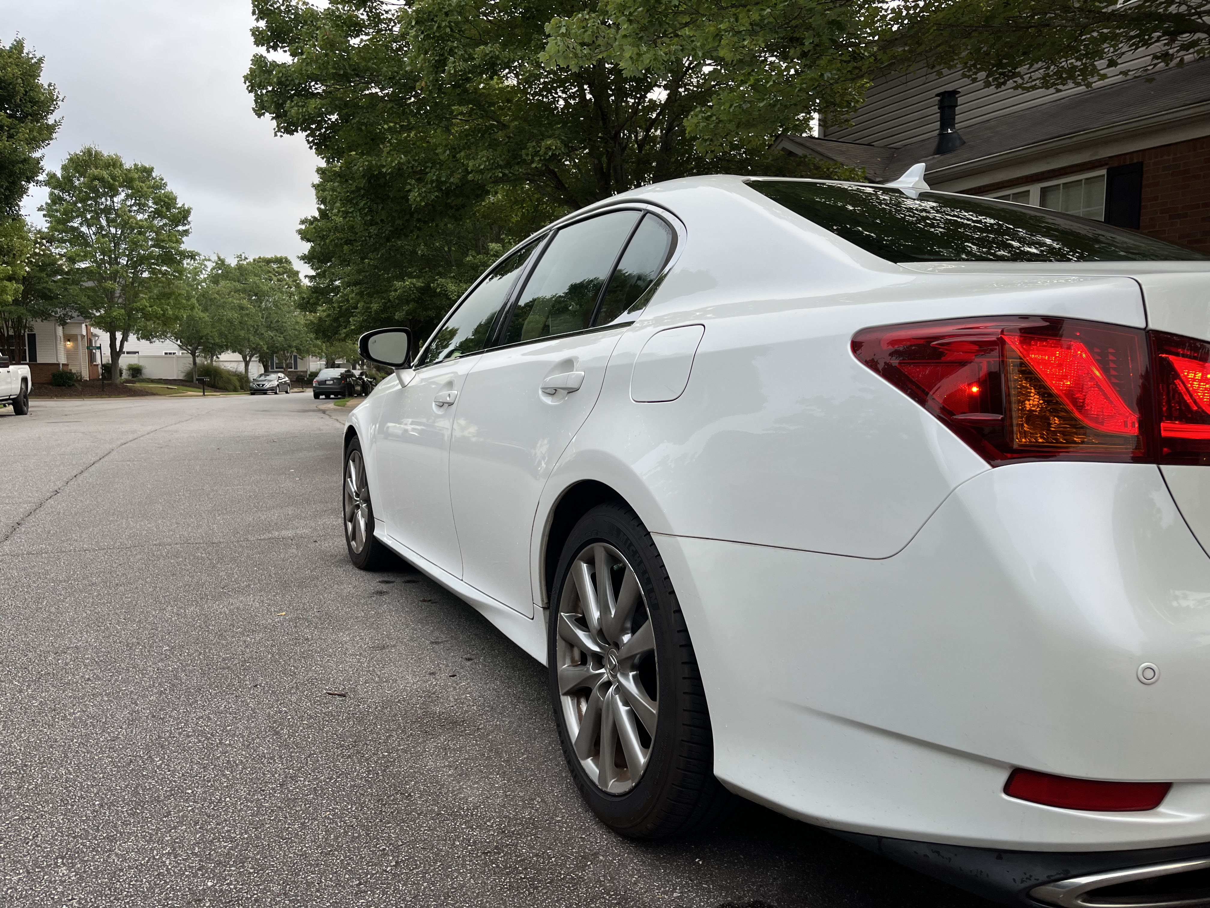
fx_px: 909
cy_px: 454
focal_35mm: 26
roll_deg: +1.2
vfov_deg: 53.1
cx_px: 605
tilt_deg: -6.3
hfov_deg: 67.3
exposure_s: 1/122
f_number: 1.6
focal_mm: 5.1
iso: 40
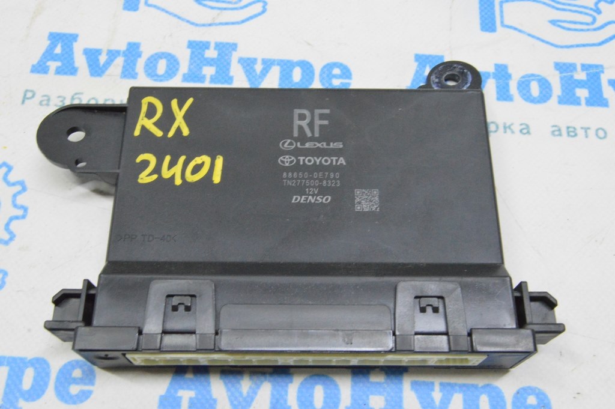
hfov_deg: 49.6
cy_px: 204
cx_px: 308
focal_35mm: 39
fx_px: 666
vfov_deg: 34.2
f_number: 20
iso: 6400
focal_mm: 26
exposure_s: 1/20
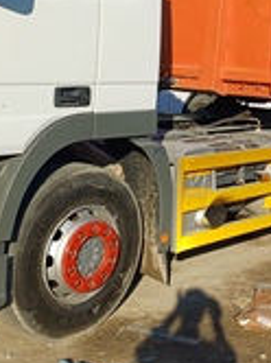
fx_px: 722
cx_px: 257
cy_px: 104
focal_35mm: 69
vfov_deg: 27.9
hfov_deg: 20.7
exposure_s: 1/1658
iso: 50
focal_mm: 4.65
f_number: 1.8
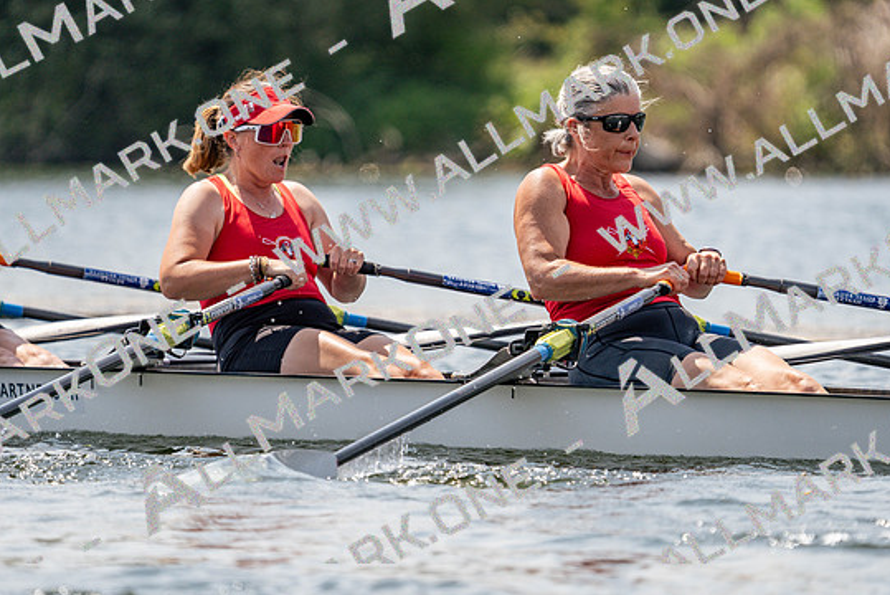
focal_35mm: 427
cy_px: 280
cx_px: 477
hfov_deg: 4.8
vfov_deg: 3.2
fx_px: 10562
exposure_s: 1/1600
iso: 250
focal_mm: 397
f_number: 6.3
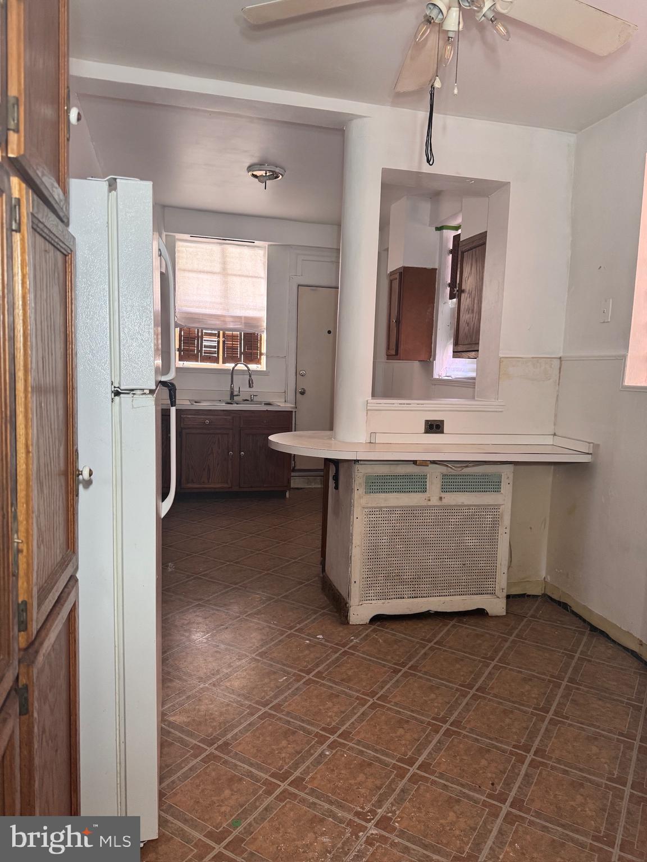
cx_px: 324
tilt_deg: -6.1
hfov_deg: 56.8
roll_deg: -1.2
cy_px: 431
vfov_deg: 71.6
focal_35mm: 24
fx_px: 598
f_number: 1.78
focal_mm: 6.76
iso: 250
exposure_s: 1/60
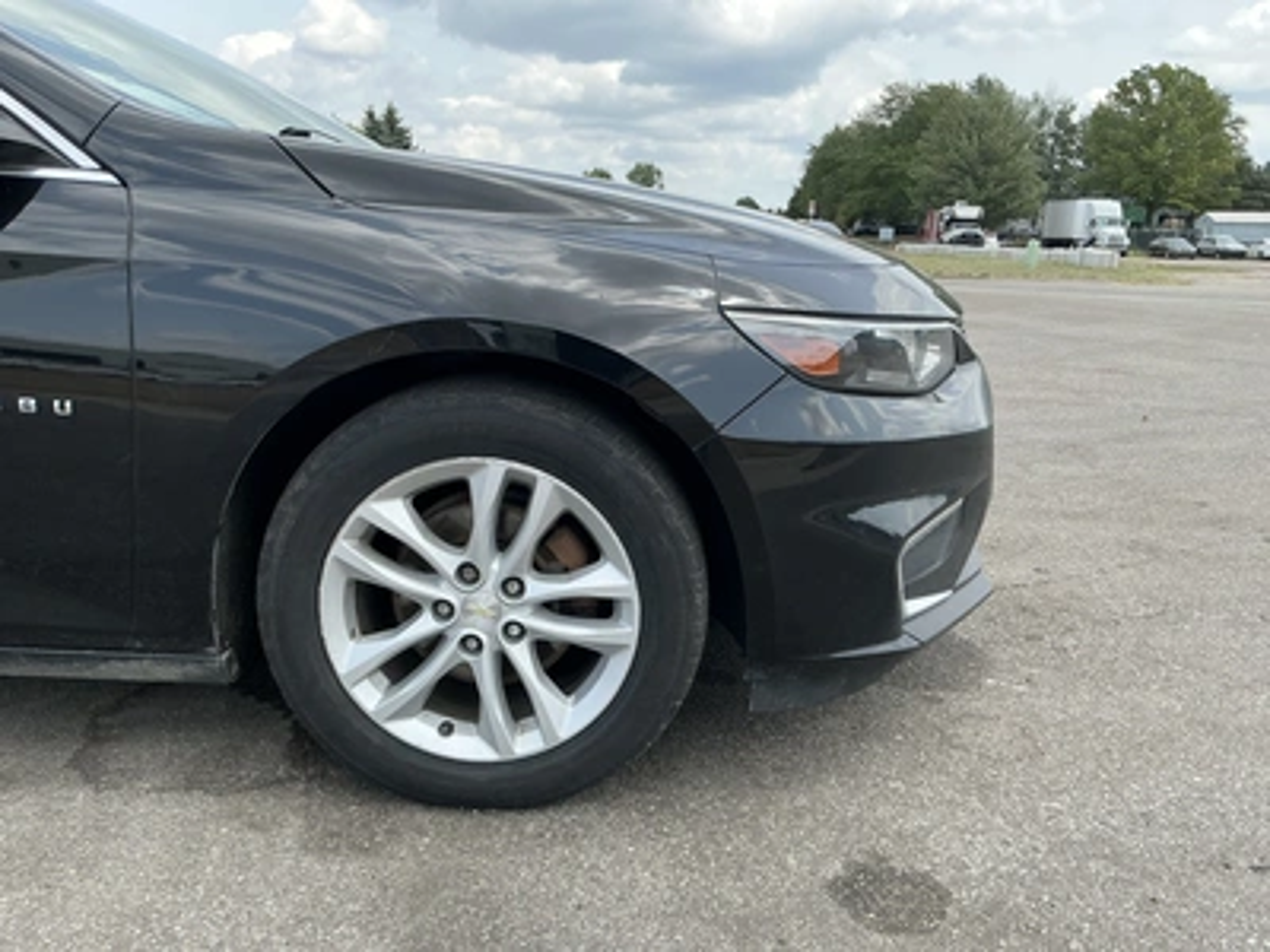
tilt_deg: -10.9
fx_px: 1027
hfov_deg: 63.4
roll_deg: -1.4
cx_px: 635
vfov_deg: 49.7
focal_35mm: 28
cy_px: 476
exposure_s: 1/869
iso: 25
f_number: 1.8
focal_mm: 3
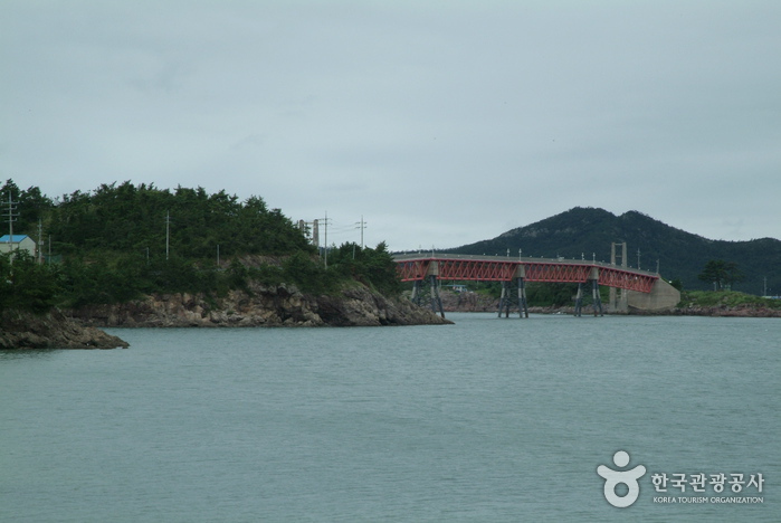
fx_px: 2281
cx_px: 390
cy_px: 262
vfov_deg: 13.1
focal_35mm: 105
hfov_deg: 19.4
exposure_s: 1/125
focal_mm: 70
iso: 800
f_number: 22
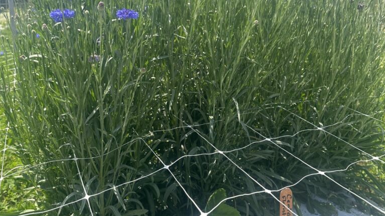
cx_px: 193
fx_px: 357
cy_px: 72
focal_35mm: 35
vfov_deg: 33.4
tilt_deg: -4.5
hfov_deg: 56.6
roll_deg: -1.2
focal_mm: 6.86
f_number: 1.78
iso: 80
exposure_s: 1/3717
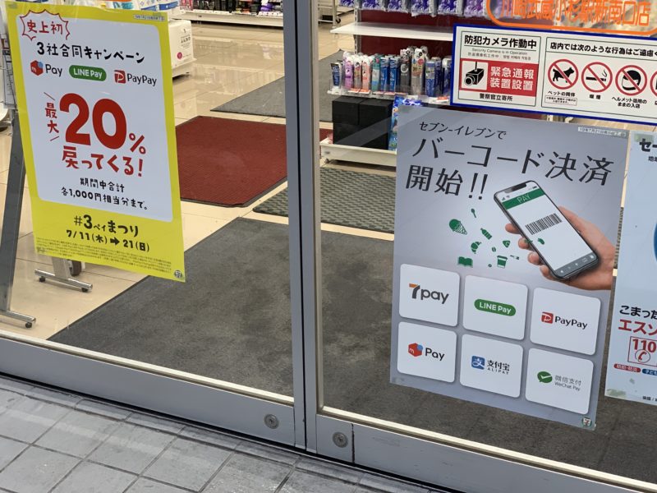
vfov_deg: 28.0
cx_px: 328
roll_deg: +0.6
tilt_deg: -21.0
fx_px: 987
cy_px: 246
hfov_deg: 36.8
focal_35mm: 52
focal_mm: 6
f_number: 2.4
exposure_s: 1/94
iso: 125
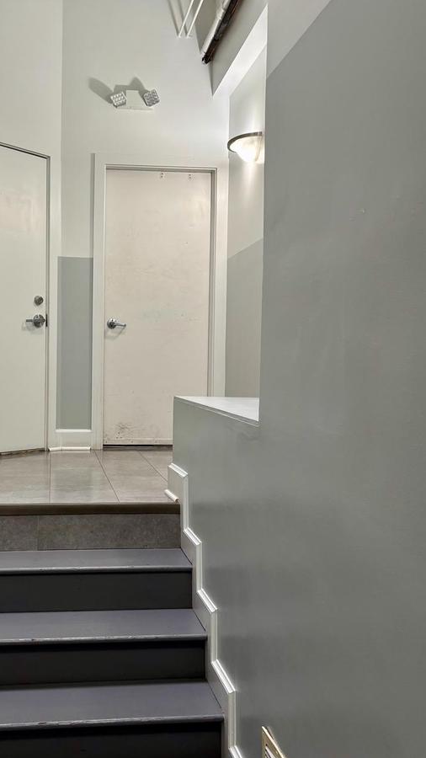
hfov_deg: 34.0
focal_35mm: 34
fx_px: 683
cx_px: 111
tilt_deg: -1.5
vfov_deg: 58.0
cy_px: 373
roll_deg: -1.2
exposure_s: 1/60
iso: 80
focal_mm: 5.96
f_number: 1.6
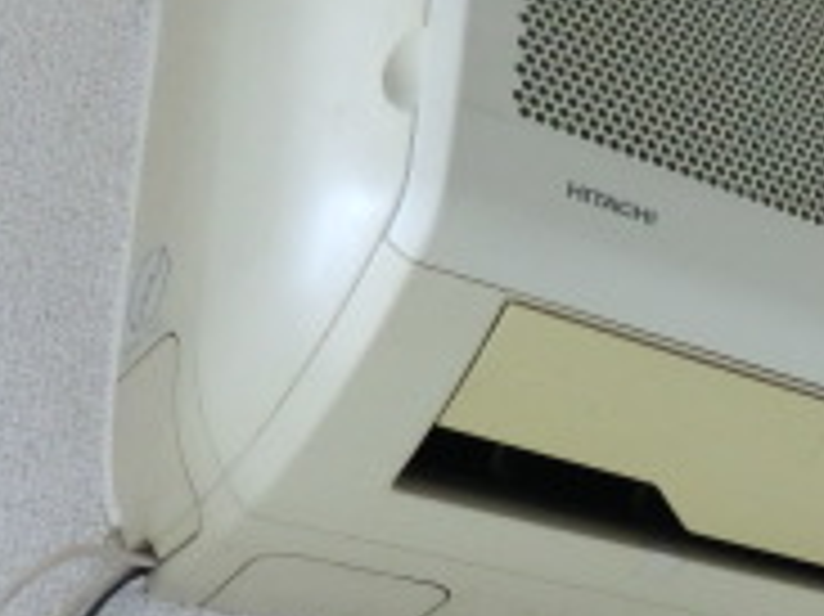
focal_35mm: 84
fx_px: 1998
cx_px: 1049
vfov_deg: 17.3
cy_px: 567
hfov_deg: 21.3
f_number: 3.2
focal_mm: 4.3
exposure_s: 1/60
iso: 160
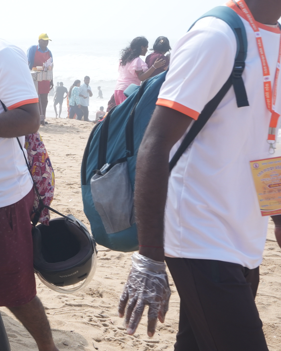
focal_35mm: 80
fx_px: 832
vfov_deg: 23.7
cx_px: -109
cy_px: 112
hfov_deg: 17.7
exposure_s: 1/250
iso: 200
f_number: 9.5
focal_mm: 35
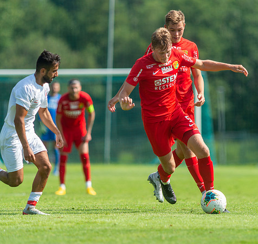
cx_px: 157
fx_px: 4363
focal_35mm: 532
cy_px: 123
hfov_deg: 3.4
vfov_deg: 3.2
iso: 400
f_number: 4
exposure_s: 1/1250
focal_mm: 420
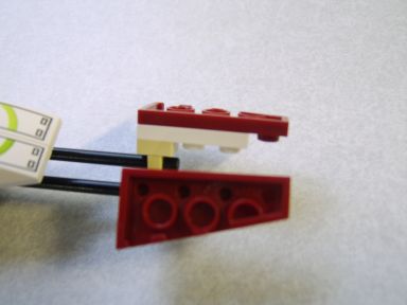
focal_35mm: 31
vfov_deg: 45.4
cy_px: 152
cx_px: 204
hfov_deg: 58.4
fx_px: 364
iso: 71
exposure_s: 1/12
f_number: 2.7
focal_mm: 8.13
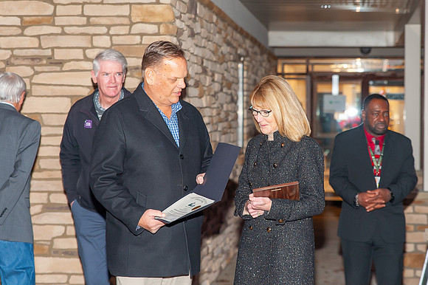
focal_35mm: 103
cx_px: 255
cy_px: 121
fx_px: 1227
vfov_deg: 13.2
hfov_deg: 19.8
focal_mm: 70
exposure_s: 1/160
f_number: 3.5
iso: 800
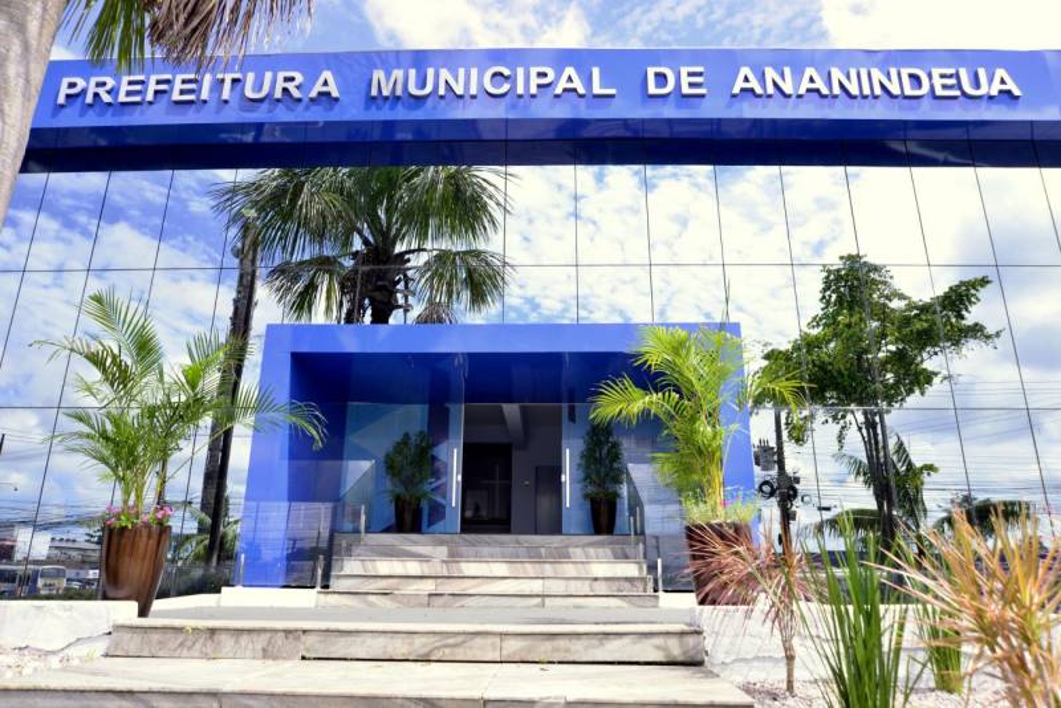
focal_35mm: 24
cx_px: 530
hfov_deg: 73.7
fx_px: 708
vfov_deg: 53.2
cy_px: 354
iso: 500
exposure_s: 1/400
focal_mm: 24
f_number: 10
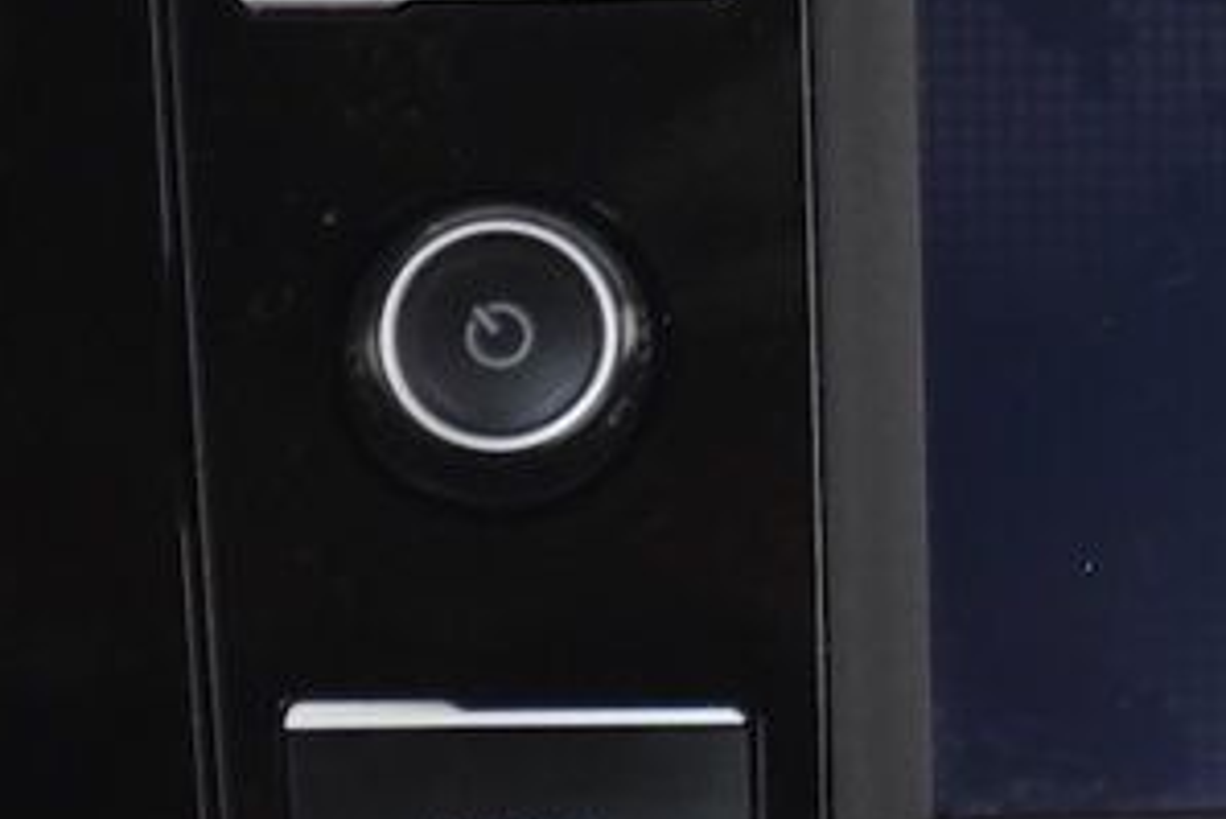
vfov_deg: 5.1
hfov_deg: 7.5
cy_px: 105
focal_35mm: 268
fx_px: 9131
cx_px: 1892
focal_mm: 52
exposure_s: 1/80
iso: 2000
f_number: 5.6
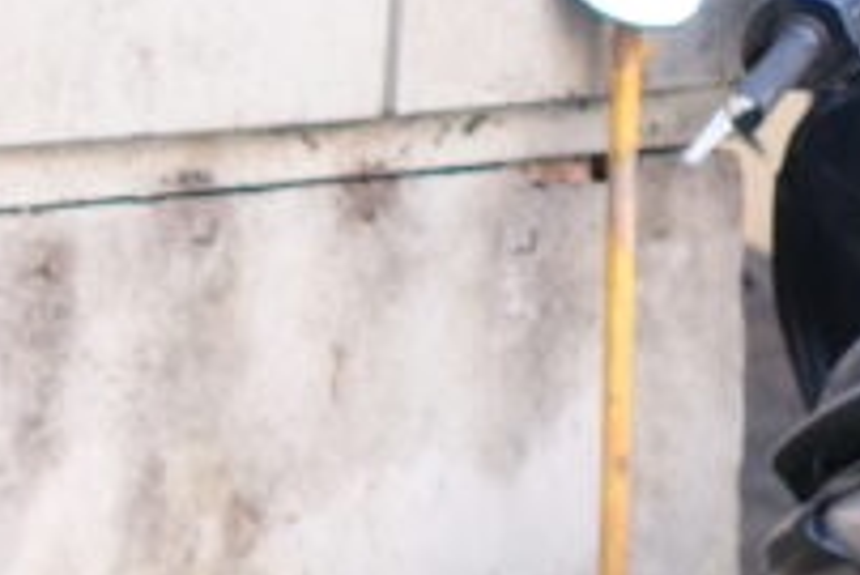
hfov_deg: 7.4
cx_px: -856
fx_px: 6431
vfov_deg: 5.0
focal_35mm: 269
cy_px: 1229
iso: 320
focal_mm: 35
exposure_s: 1/300
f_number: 2.5
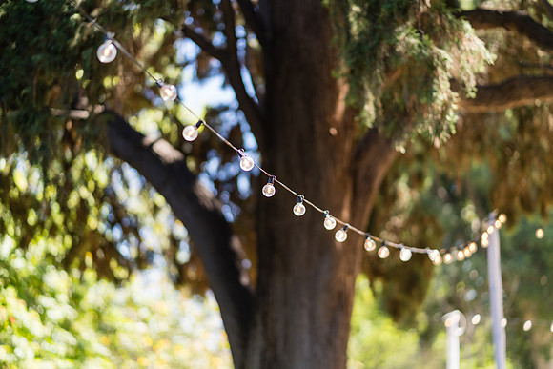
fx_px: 1306
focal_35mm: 85
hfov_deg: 23.9
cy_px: 184
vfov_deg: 16.1
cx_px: 276
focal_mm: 85
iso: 125
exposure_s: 1/800
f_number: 1.8
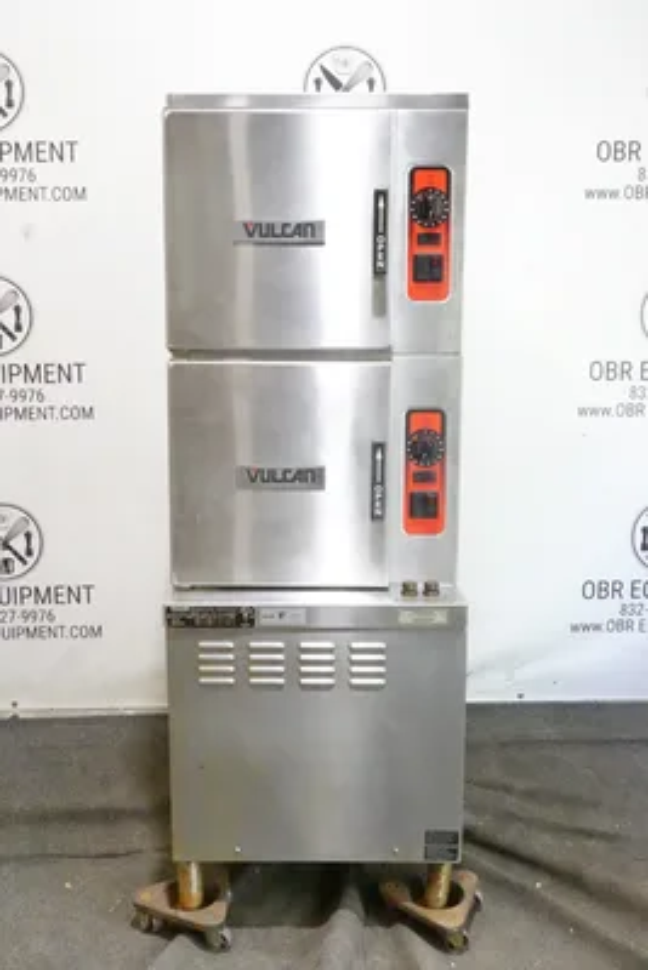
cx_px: 324
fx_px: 998
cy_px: 485
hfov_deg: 36.0
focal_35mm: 37
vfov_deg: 51.9
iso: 6400
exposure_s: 1/20
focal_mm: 13.56
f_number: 11
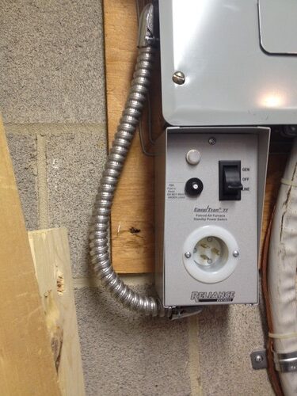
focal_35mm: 35
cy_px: 198
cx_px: 148
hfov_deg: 40.7
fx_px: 400
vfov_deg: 52.6
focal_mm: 4.28
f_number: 2.4
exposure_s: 1/20
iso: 80
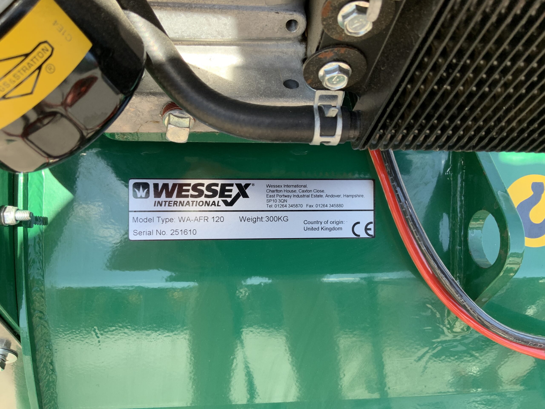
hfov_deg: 61.7
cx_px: 272
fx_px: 457
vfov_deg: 48.2
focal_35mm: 29
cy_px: 204
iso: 16
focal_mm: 3
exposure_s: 1/190
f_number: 1.8
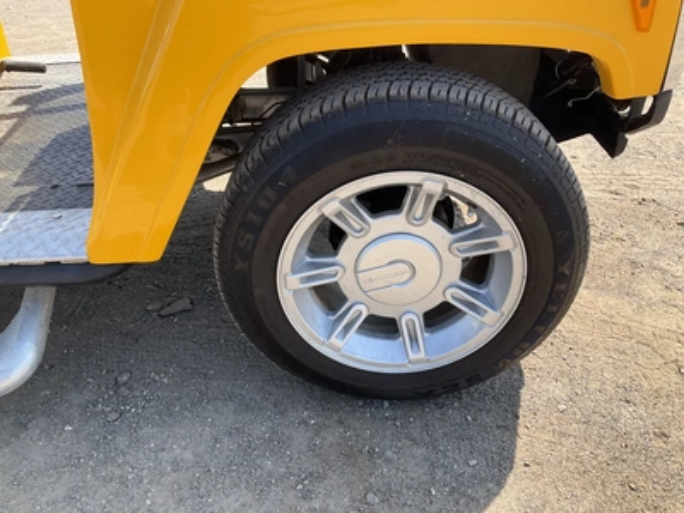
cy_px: 256
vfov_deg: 48.2
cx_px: 342
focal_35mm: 29
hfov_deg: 61.7
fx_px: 573
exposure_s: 1/509
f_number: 1.8
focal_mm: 3
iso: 25
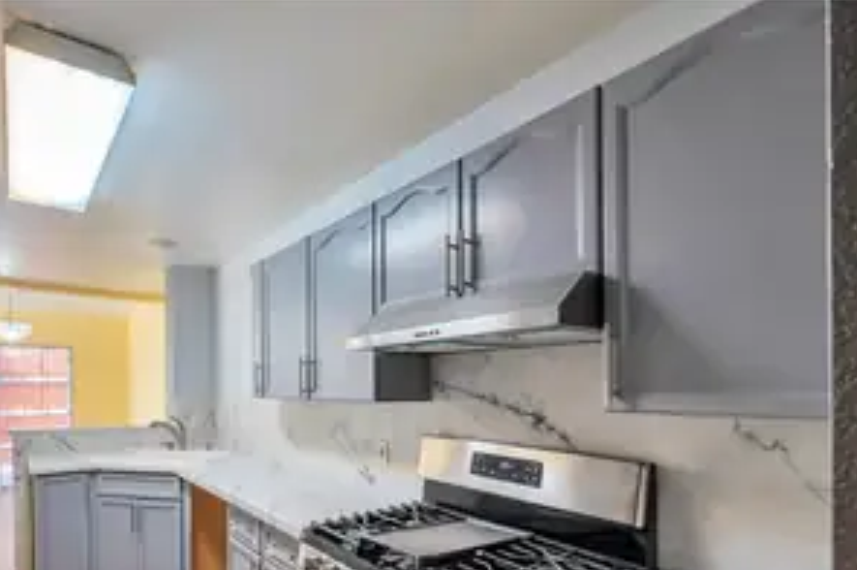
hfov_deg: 84.0
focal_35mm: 19
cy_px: 384
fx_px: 452
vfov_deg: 62.7
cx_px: 288
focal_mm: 14
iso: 320
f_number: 9
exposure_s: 1/13
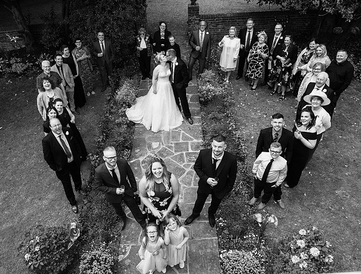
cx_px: 155
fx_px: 275
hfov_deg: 66.3
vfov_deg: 53.1
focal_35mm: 26
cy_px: 137
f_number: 5.6
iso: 100
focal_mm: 24
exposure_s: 1/100
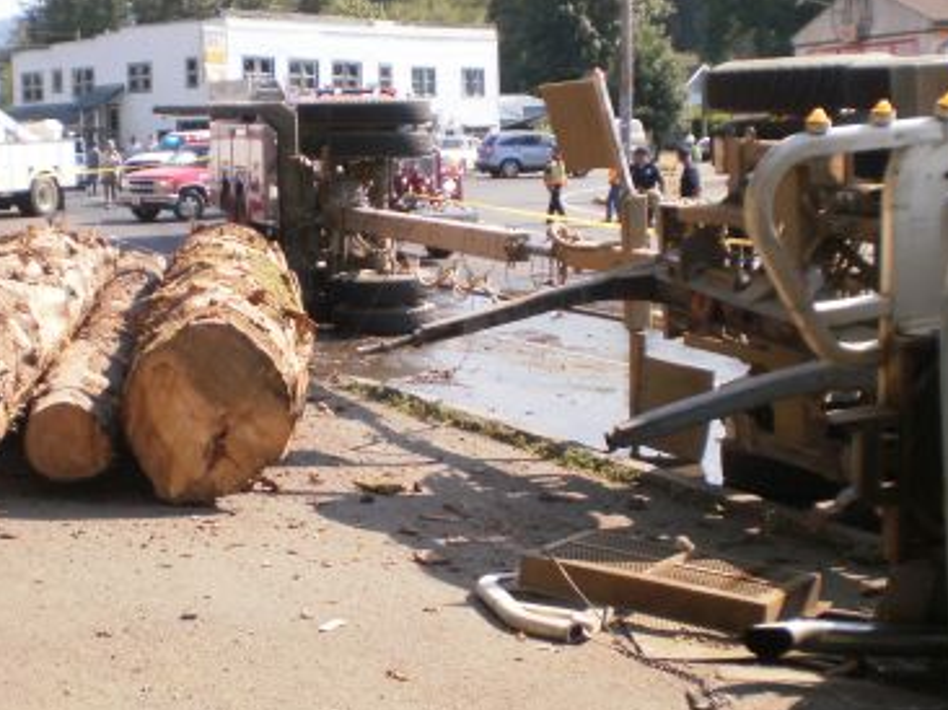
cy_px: 394
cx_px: 401
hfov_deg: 30.7
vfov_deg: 23.2
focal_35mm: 63
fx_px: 1724
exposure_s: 1/640
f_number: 3.1
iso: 100
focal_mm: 6.3
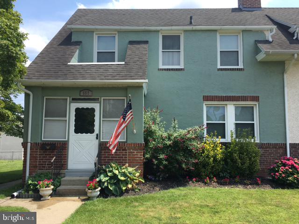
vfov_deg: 48.2
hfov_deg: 61.7
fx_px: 250
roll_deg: -0.8
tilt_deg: +5.5
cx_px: 150
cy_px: 112
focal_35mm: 29
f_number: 2.2
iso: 25
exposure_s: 1/938
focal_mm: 4.15
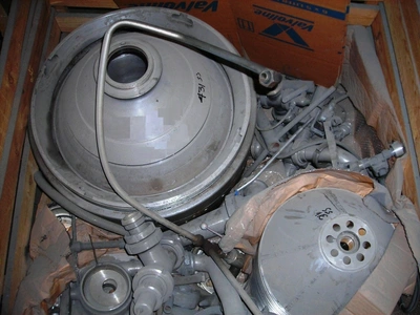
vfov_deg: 37.7
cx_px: 210
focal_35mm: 38
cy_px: 158
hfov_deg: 49.0
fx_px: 461
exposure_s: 1/60.1
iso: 68
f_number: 3.2
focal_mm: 6.3
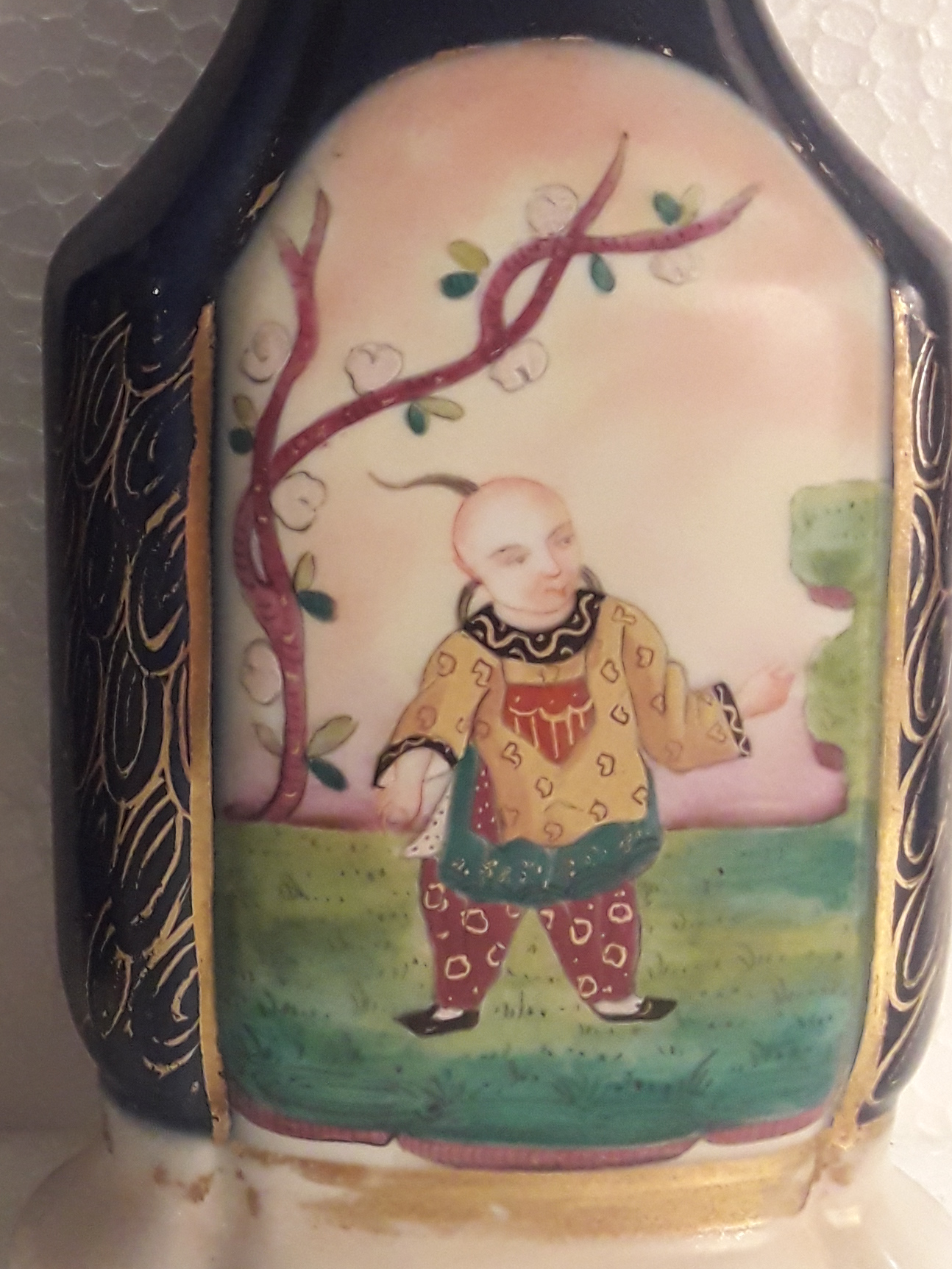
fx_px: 2457
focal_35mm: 67
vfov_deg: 28.5
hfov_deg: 21.0
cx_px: -50
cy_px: 295
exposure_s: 1/30
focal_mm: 3.7
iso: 200
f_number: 1.9
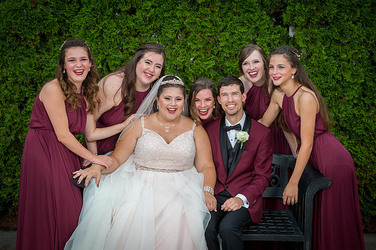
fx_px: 604
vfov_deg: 23.4
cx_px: 188
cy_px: 118
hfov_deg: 34.6
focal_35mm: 58
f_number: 4.8
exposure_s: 1/90
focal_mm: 55
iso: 200
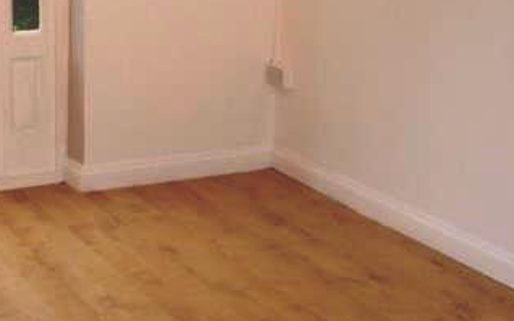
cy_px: -58
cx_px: 171
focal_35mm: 82
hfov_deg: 25.1
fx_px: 1149
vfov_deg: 15.4
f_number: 3.3
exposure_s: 1/60
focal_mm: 4.3
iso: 200
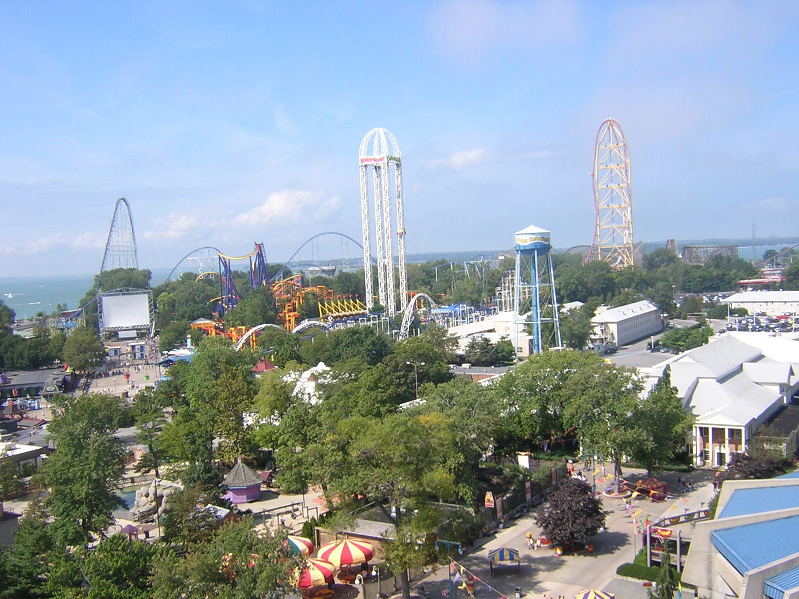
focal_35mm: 36
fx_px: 831
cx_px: 400
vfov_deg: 39.7
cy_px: 300
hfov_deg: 51.4
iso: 100
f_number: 5.2
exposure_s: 1/249
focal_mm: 4.7
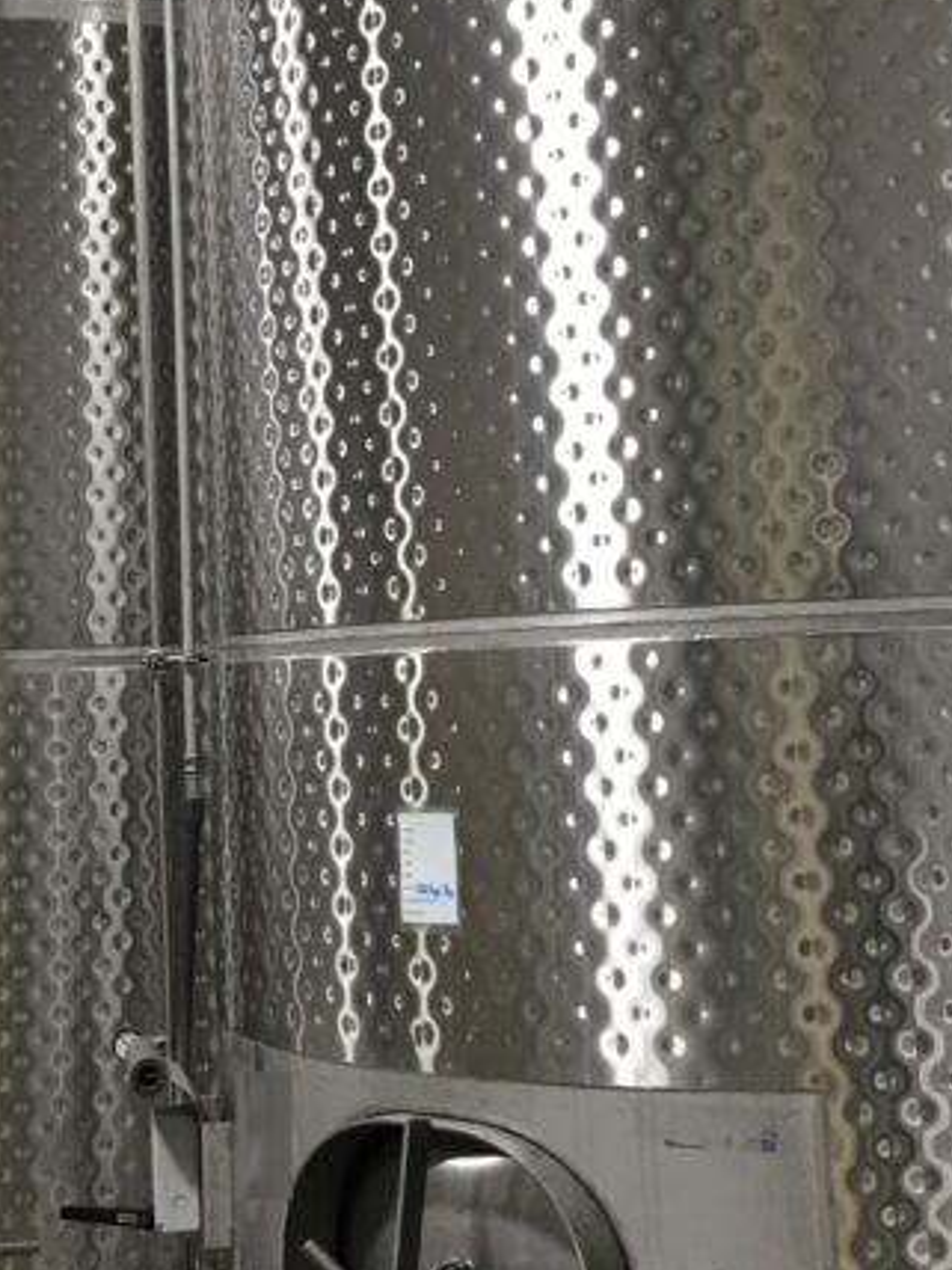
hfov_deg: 21.9
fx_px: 2457
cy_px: 383
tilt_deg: +6.7
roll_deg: +2.1
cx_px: 451
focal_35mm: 67
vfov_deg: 28.7
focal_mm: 3.99
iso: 32
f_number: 1.8
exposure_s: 1/24
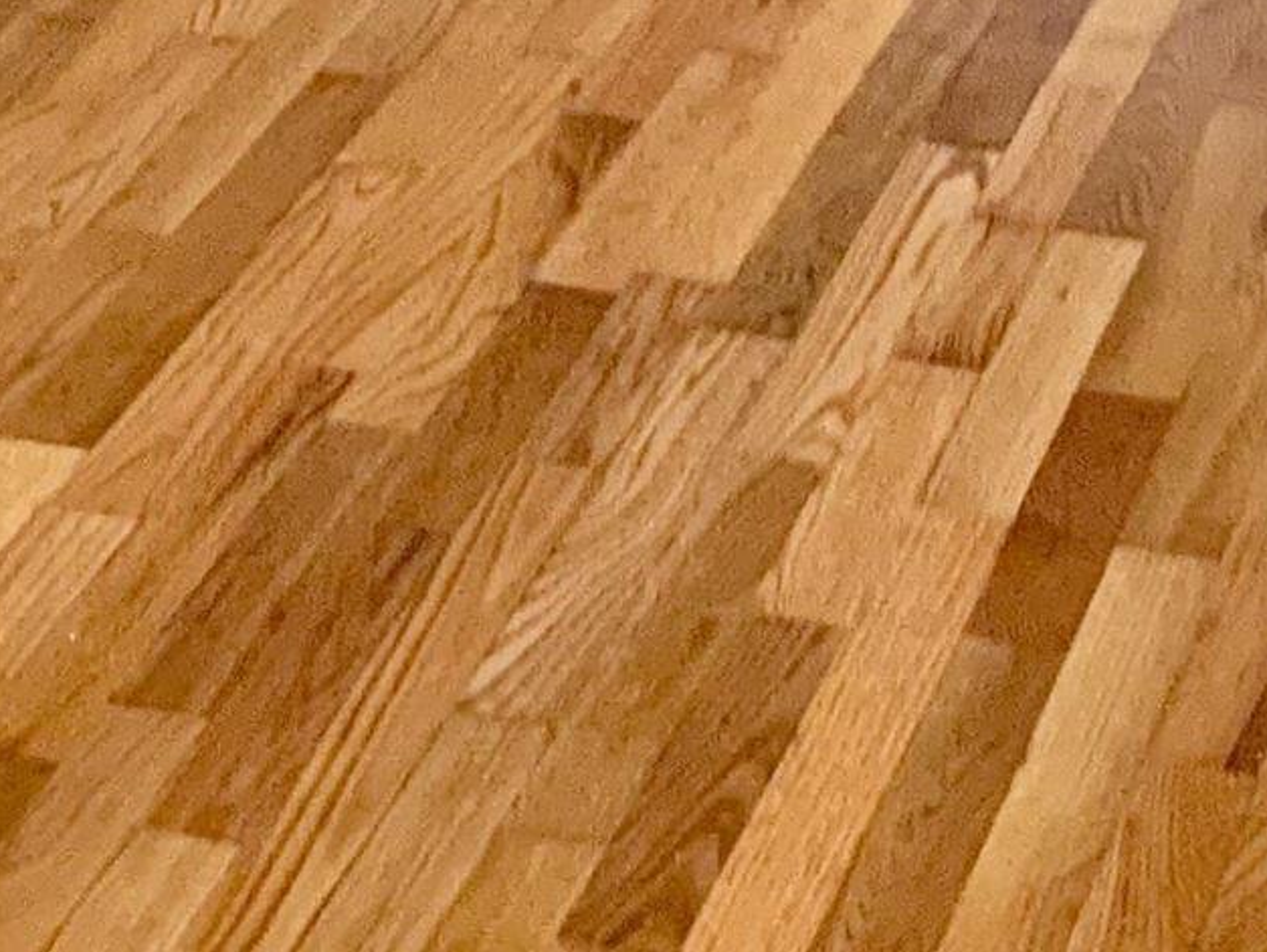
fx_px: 5200
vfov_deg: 9.4
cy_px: -1310
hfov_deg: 13.9
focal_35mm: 142
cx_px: 574
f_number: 1.8
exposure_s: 1/60
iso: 200
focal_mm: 3
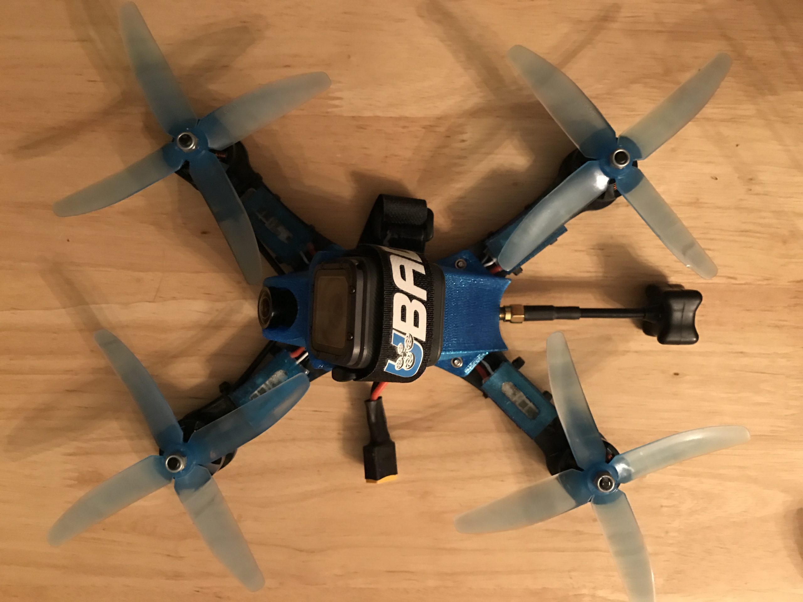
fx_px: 650
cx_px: 402
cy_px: 301
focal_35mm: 28
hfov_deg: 63.4
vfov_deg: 49.7
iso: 80
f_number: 1.8
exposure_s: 1/7
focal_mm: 3.99
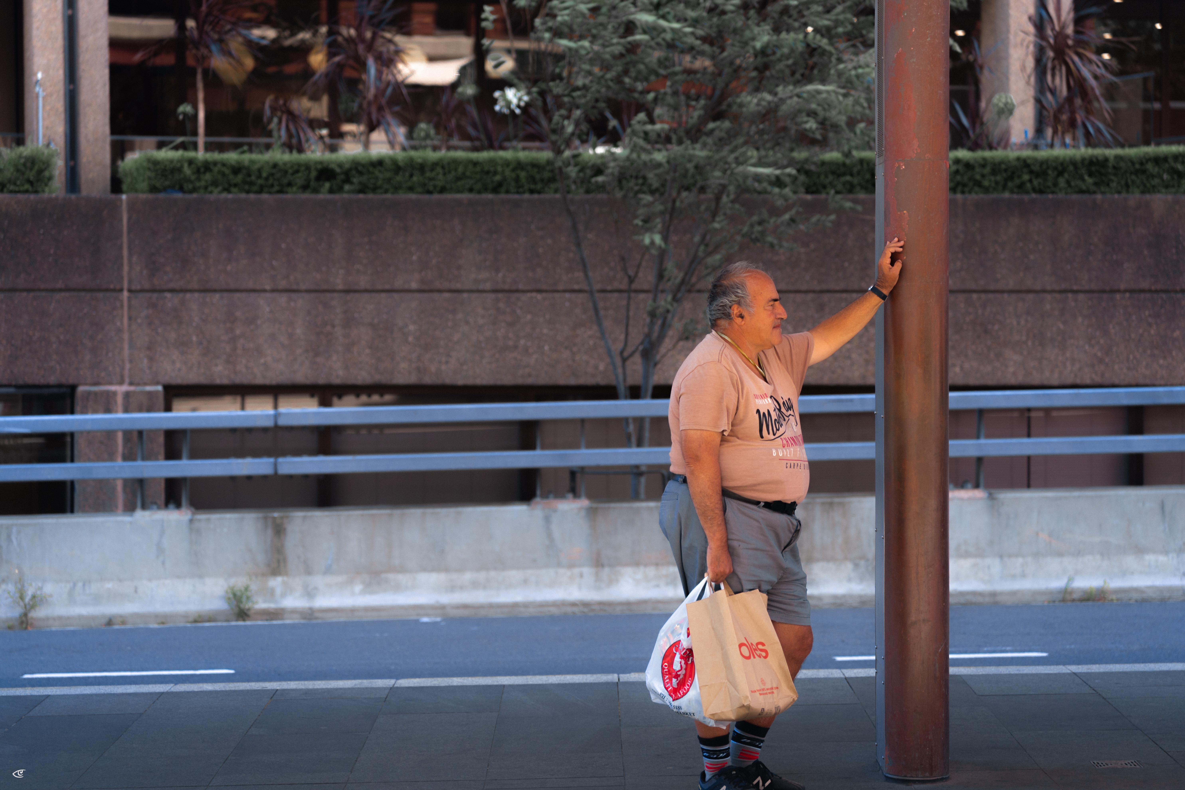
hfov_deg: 22.6
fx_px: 2962
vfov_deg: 15.2
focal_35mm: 90
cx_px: 592
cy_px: 395
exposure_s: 1/320
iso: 100
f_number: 3.2
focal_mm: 90
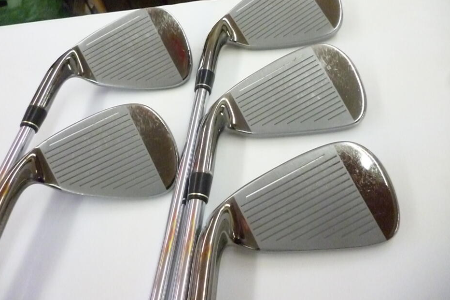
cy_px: 135
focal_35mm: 30
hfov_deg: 61.9
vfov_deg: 43.5
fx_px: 375
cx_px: 229
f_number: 3.1
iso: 1600
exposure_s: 1/500
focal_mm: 5
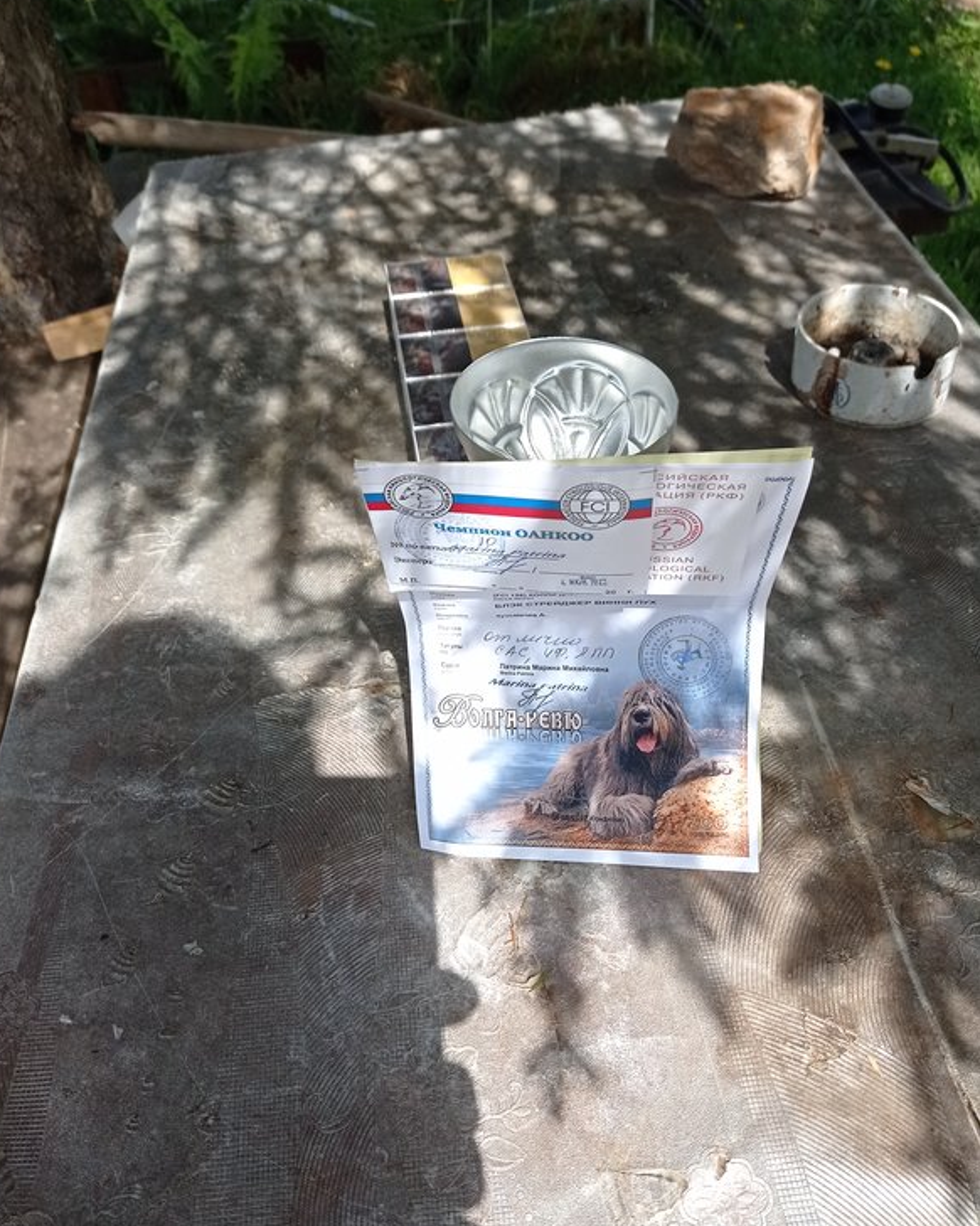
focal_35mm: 30
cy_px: 621
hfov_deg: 48.5
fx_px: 1088
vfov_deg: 58.8
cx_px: 480
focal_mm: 4.74
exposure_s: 1/2457
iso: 103
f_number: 1.79
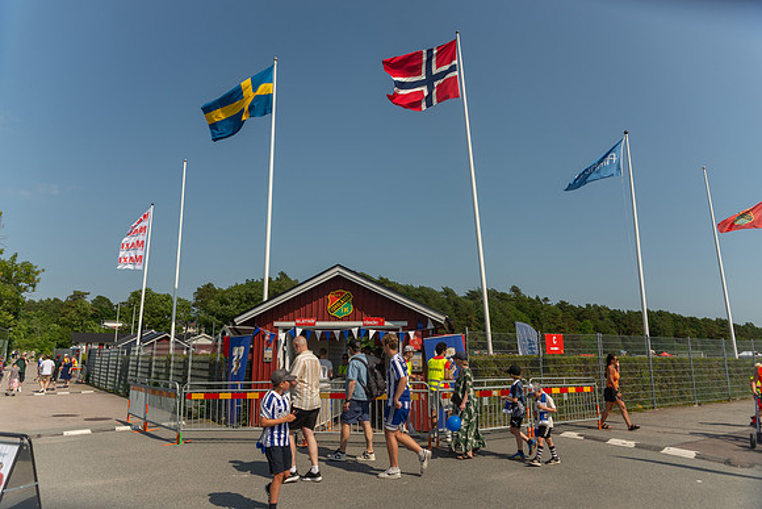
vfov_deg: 53.2
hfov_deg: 73.7
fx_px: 508
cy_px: 254
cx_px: 381
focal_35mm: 24
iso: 100
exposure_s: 1/2000
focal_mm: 24
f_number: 3.5
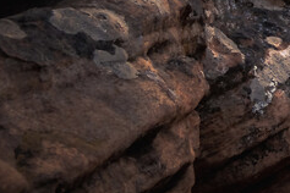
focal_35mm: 146
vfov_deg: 9.1
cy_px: -126
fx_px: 1176
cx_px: 849
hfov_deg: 10.4
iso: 100
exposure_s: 1
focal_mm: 24
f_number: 22
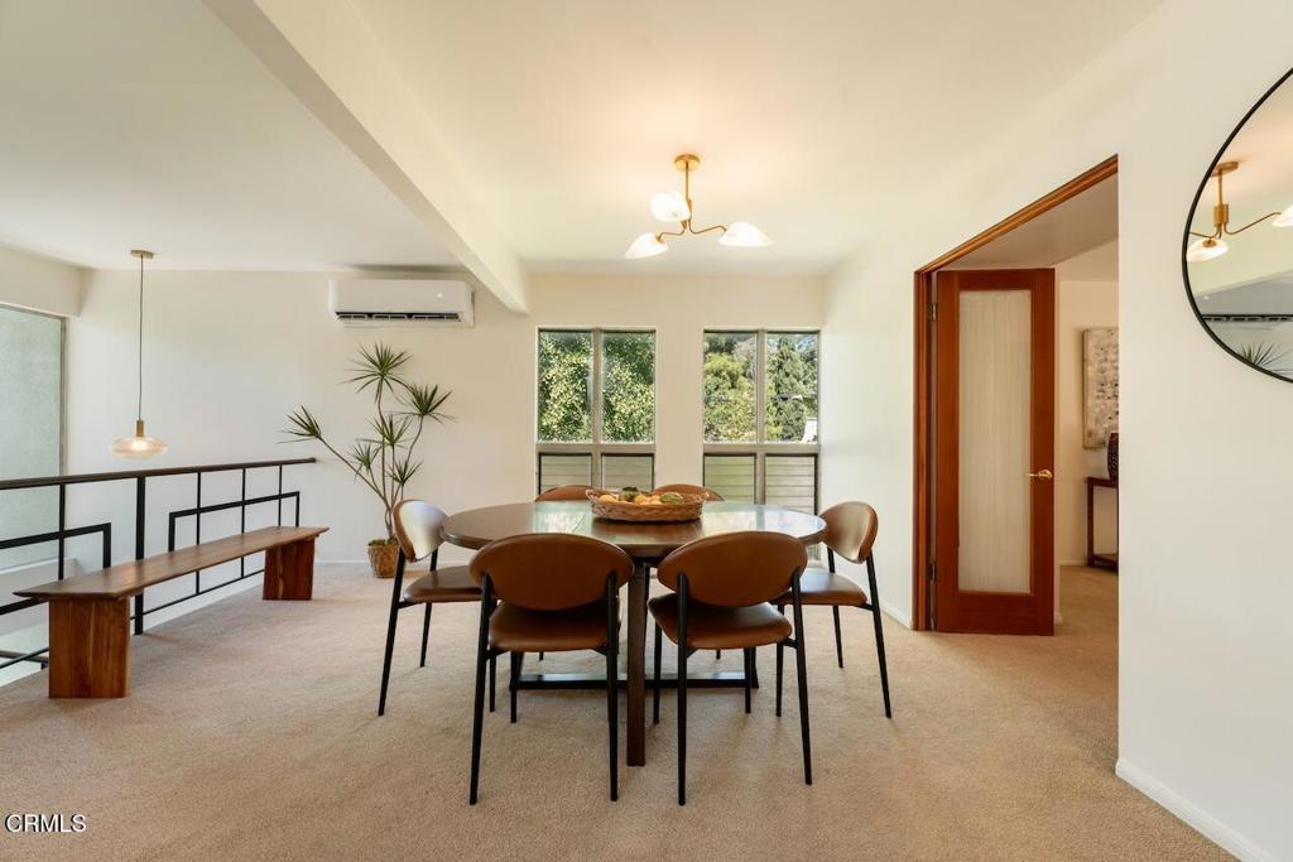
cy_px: 431
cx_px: 646
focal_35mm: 14
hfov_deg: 104.2
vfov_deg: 81.2
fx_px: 503
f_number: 10
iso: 640
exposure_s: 1/10
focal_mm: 14
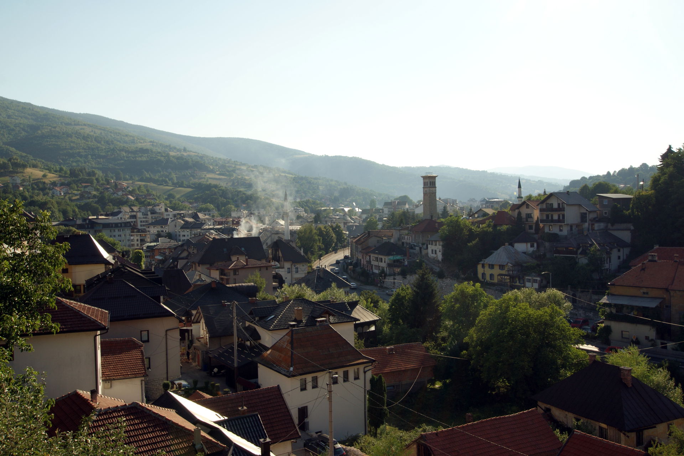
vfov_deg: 43.6
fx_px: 570
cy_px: 228
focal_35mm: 30
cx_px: 342
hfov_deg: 61.9
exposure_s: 1/60
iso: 100
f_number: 10
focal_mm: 20
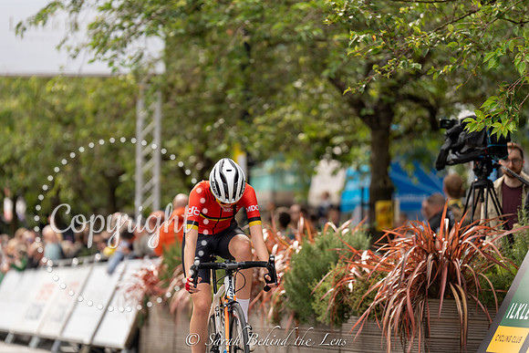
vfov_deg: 7.0
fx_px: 2895
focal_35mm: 197
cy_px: 176
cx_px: 264
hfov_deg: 10.4
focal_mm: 197
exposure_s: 1/1000
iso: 400
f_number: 3.2
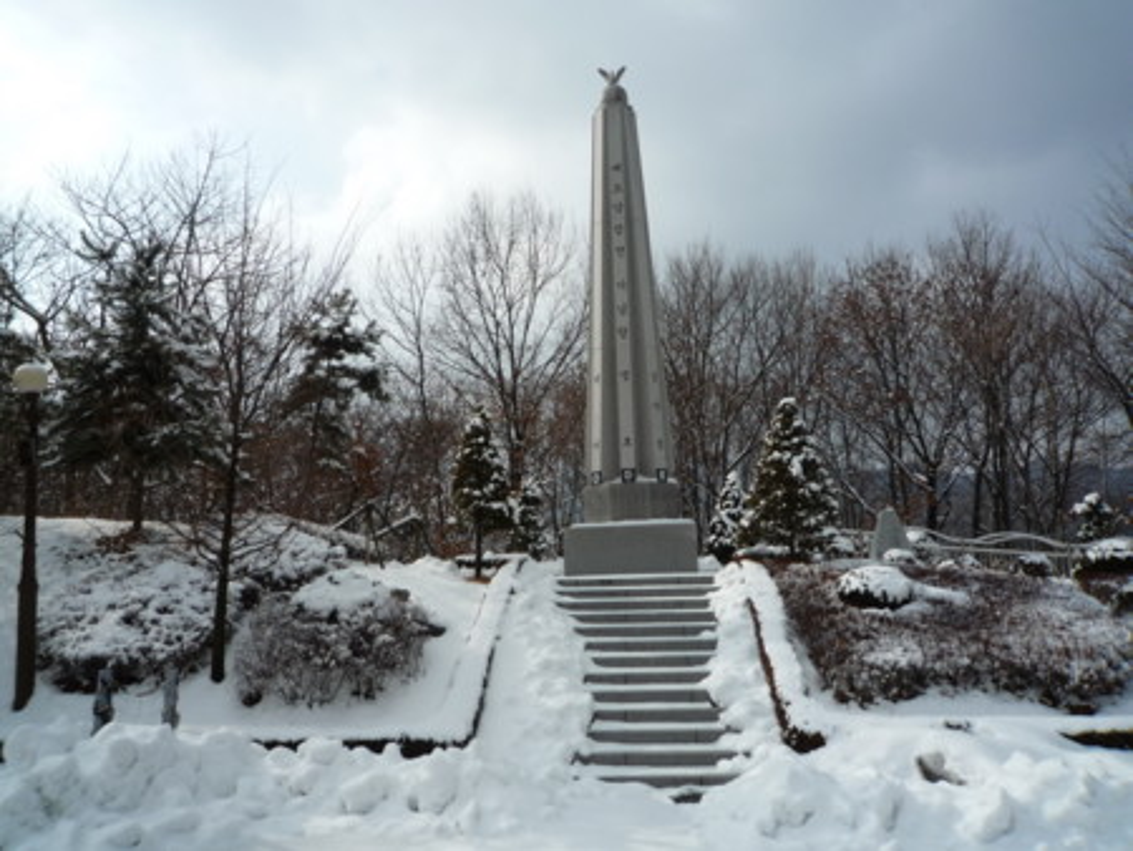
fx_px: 819
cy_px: 426
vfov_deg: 54.9
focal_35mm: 25
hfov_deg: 69.4
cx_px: 566
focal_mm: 4.4
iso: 100
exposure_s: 1/800
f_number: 5
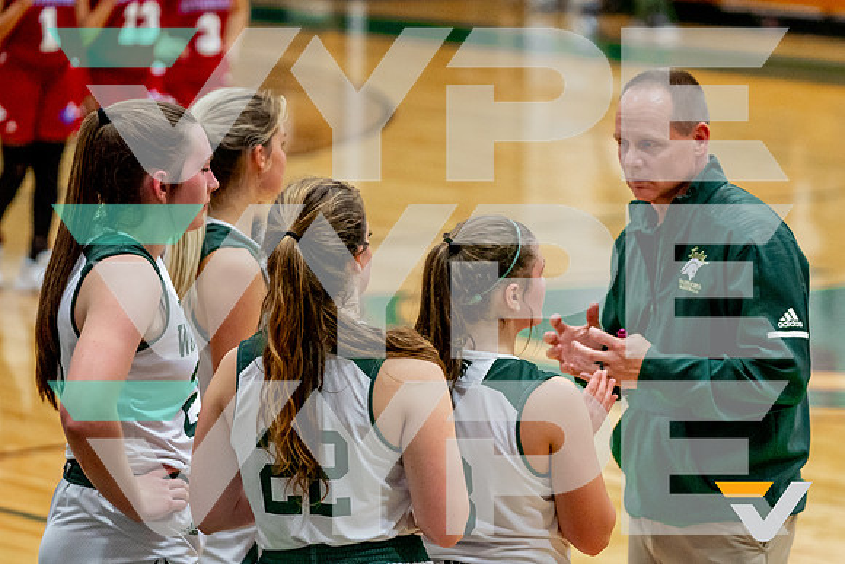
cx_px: 561
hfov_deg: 11.3
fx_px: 4253
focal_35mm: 181
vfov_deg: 7.6
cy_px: 331
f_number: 2.8
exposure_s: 1/1000
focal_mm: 116
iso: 2000
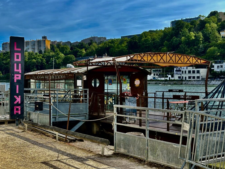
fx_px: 345
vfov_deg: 27.5
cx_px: 112
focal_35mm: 53
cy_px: 85
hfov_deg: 36.2
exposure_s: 1/1567
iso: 32
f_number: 1.6
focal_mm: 5.96
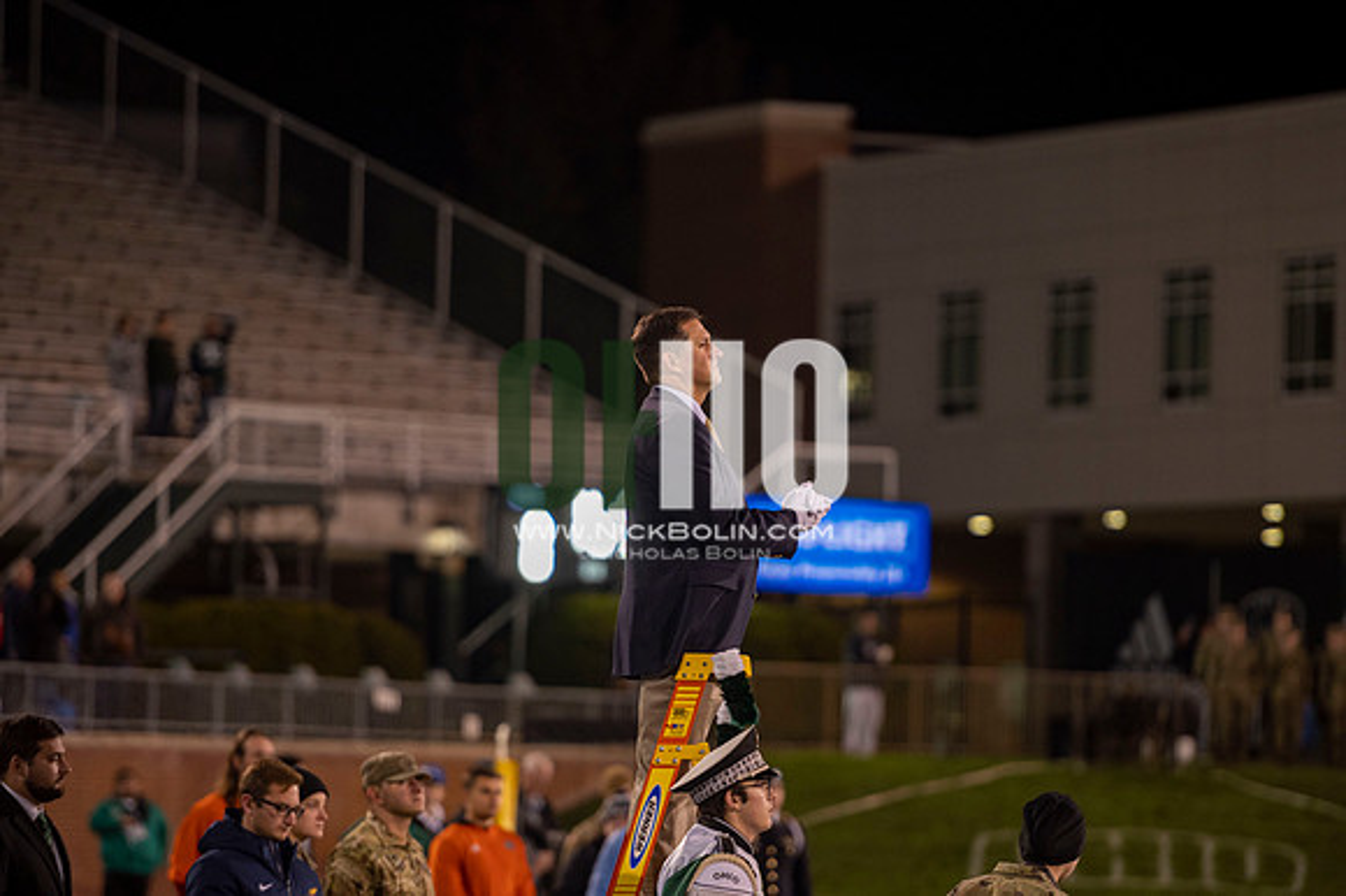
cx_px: 673
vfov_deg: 6.9
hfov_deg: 10.3
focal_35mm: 200
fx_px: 7473
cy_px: 448
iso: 1000
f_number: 2.8
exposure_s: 1/500
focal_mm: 200
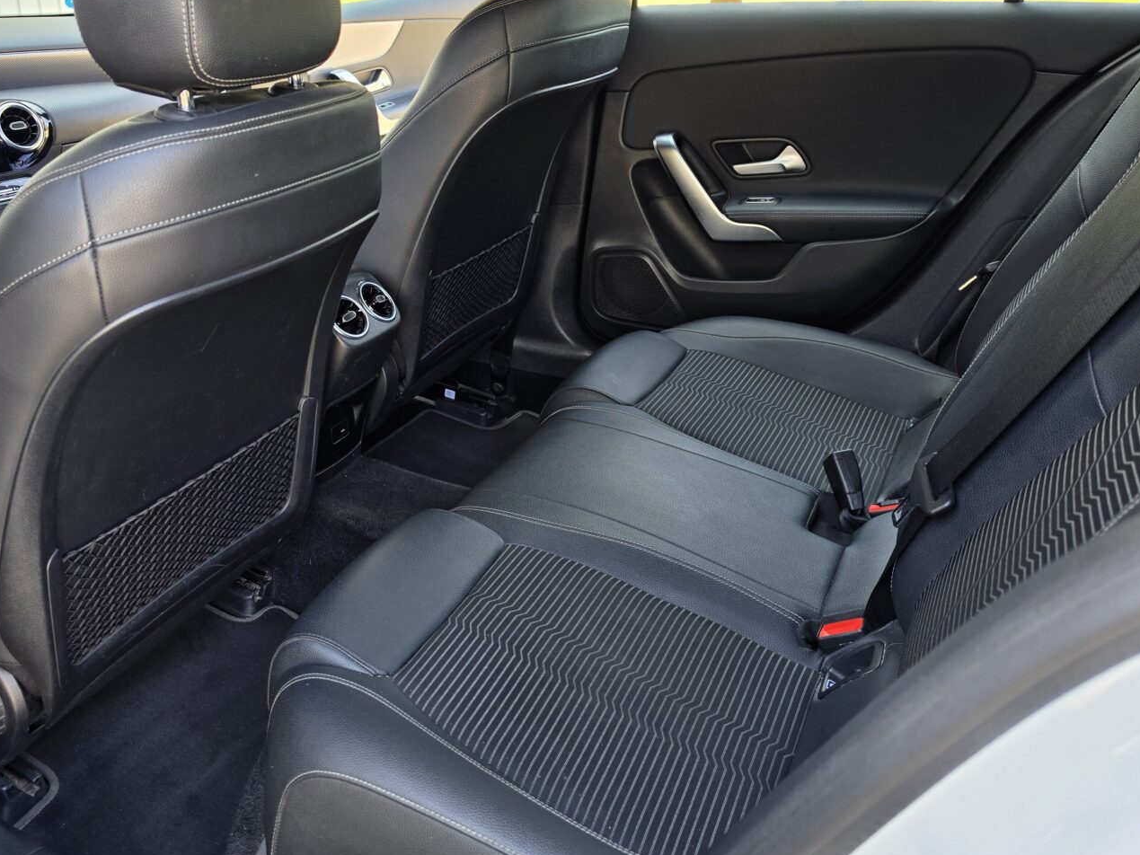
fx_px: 955
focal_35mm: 29
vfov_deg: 48.1
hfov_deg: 60.9
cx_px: 433
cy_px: 371
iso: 40
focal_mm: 6.5
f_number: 1.4
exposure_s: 1/180
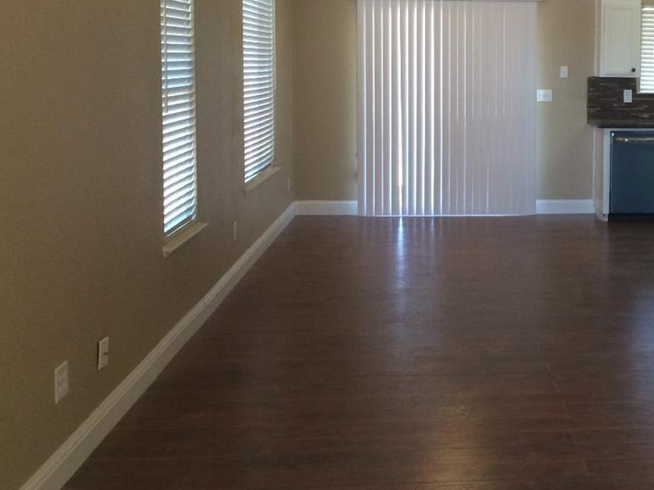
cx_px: 552
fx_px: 1058
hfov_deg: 33.1
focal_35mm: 56
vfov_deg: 25.8
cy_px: 135
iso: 64
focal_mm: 4.15
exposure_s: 1/30
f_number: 2.2
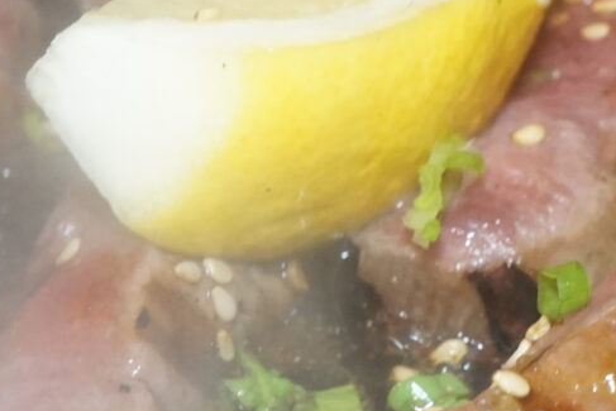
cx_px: 516
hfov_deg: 10.8
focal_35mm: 189
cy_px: 232
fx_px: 3235
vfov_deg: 7.3
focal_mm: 30
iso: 1600
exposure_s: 1/60
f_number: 5.6
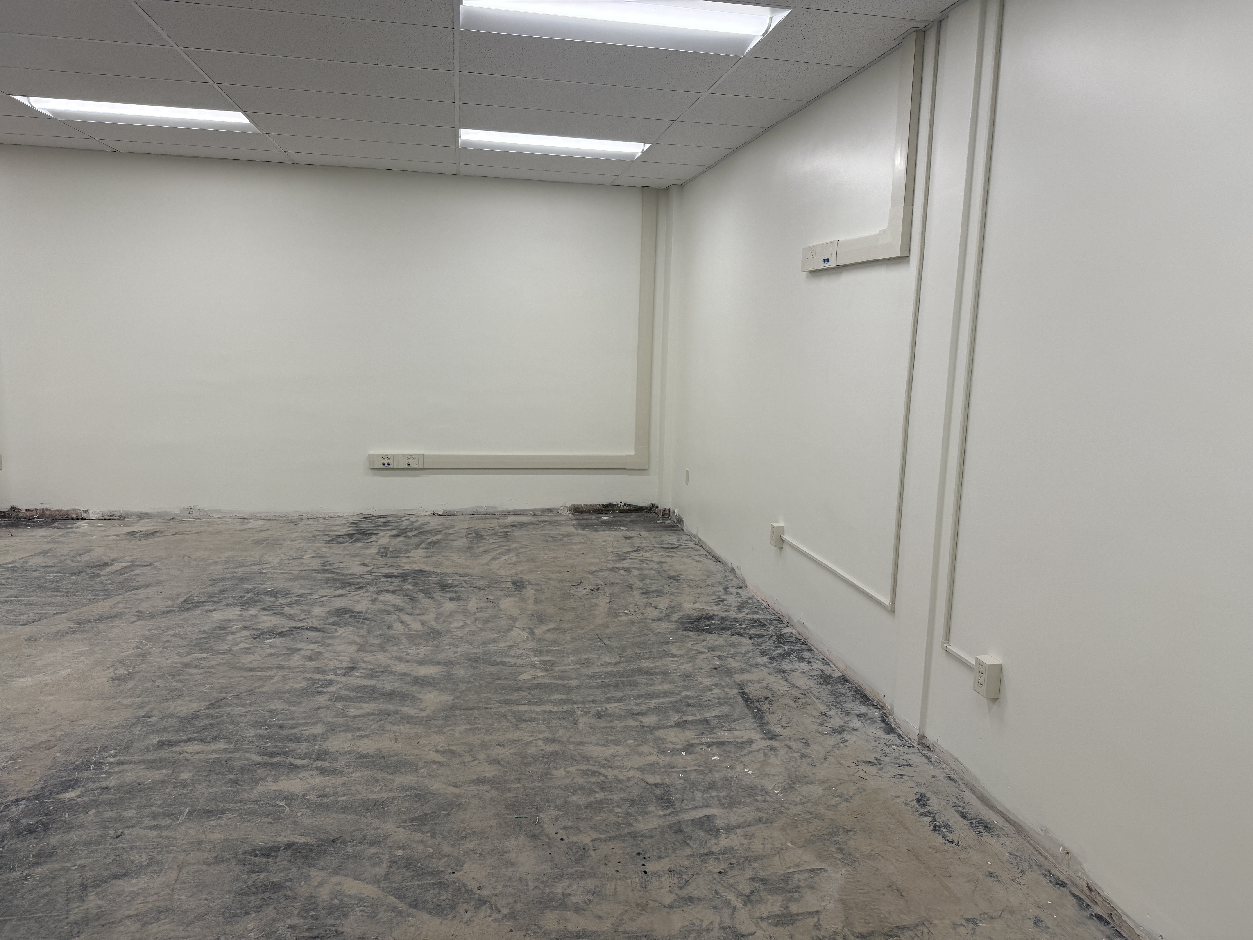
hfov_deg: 71.6
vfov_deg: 56.8
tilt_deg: -4.1
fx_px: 869
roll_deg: -3.8
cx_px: 626
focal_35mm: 24
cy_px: 470
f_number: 1.78
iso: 125
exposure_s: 1/240
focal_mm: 6.76
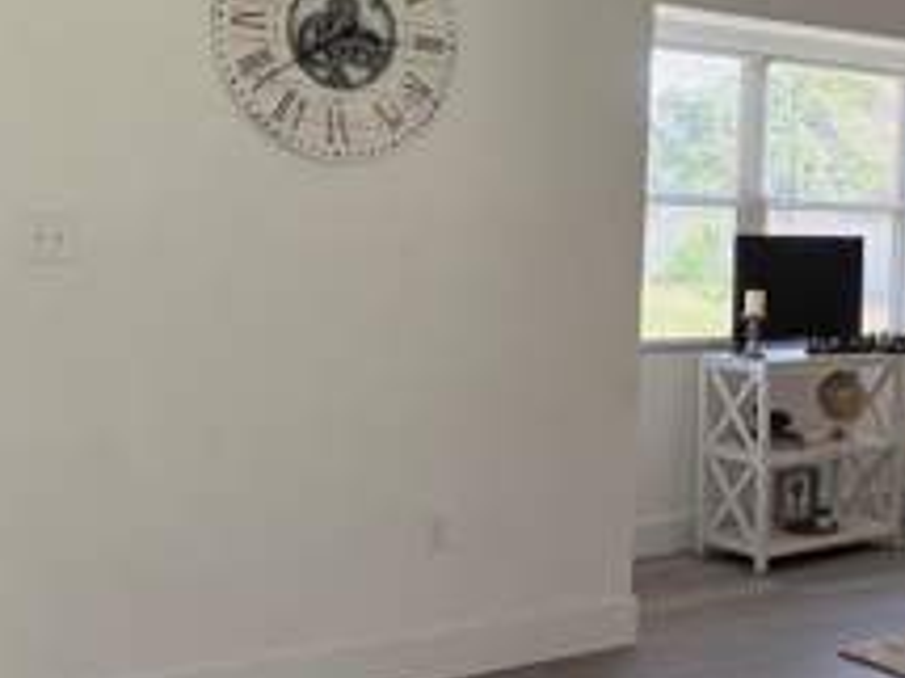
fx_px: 1516
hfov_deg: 32.0
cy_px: 274
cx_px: 770
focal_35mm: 58
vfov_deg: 25.2
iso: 160
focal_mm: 5.96
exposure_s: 1/120
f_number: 1.6
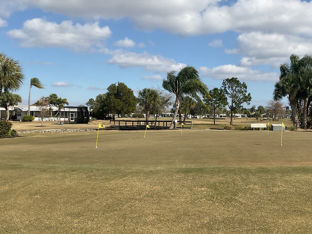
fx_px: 379
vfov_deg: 34.3
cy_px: 135
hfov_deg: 44.4
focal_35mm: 42
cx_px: 198
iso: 16
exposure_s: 1/2667
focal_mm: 3
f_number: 1.8
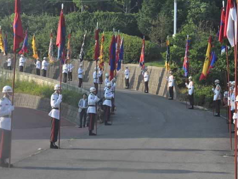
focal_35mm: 79
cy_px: 90
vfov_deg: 18.7
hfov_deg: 24.7
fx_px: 543
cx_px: 117
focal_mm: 48
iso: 2500
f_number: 9
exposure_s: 1/2000
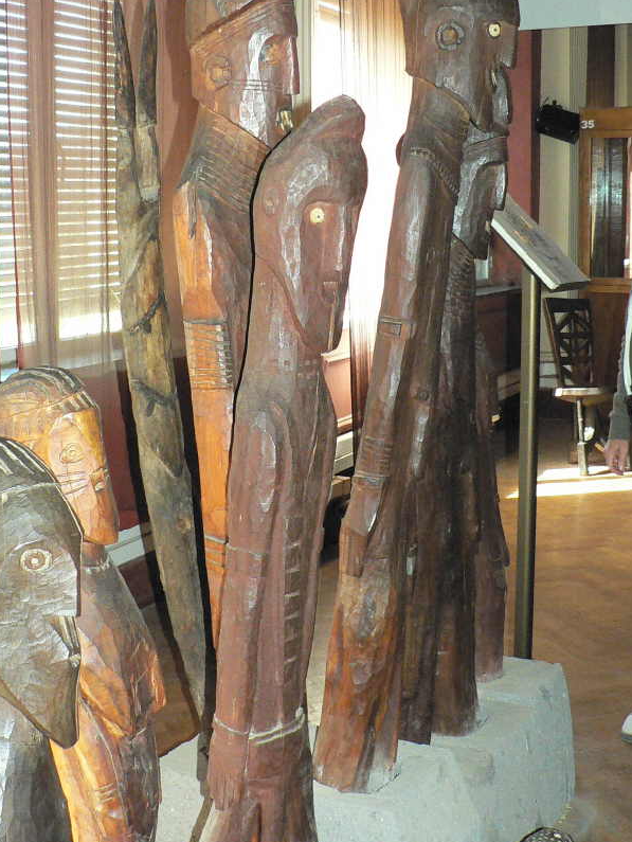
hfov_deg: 32.8
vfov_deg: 42.9
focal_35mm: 44
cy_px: 405
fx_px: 1070
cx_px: 256
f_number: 2.8
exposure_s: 1/60
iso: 400
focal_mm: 6
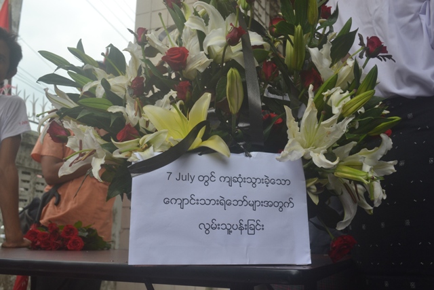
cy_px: 145
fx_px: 434
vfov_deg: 36.9
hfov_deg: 53.1
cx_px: 217
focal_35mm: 36
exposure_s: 1/80
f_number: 7.1
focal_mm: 24
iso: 200
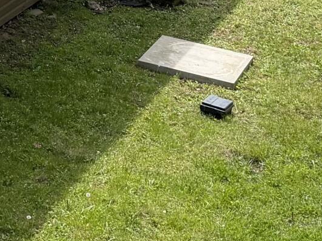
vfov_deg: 10.7
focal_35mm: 136
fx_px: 1265
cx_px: -178
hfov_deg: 13.6
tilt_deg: -15.4
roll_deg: -2.2
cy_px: -70
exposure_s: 1/2299
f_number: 1.78
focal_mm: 6.76
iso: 100
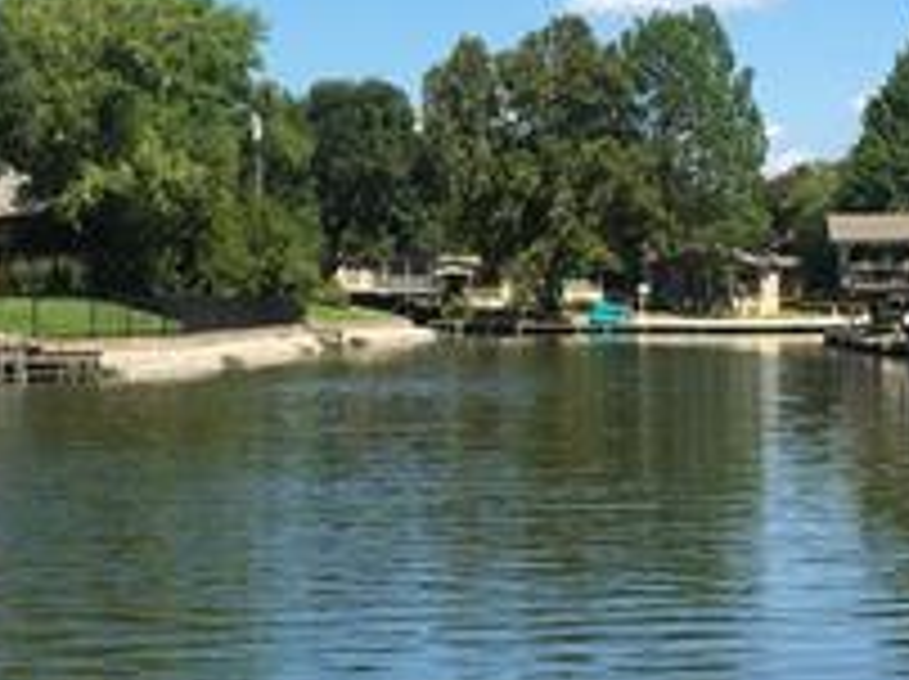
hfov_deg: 21.2
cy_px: 248
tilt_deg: +2.1
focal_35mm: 92
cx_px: 248
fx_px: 2413
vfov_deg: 16.0
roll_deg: +0.1
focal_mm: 4.15
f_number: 2.2
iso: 25
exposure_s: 1/1304
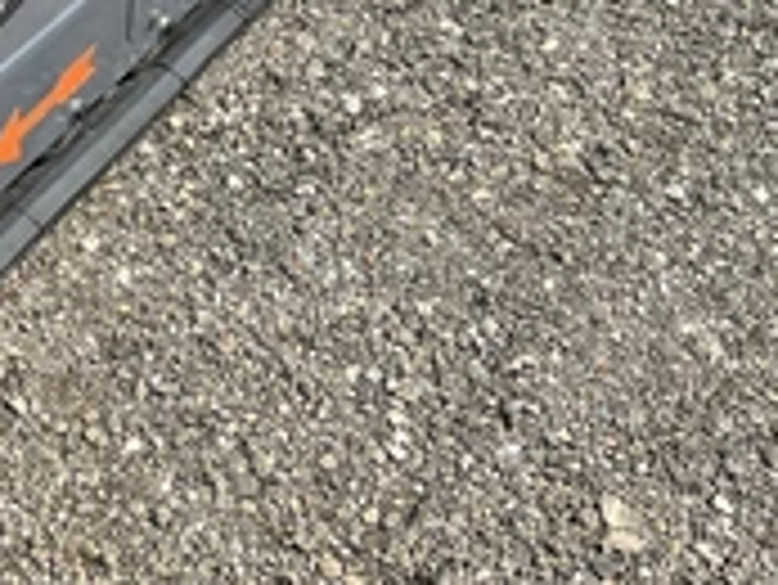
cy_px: -45
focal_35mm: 67
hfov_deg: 27.8
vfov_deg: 21.0
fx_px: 1507
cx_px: 67
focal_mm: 3
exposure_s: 1/1055
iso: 25
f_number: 1.8
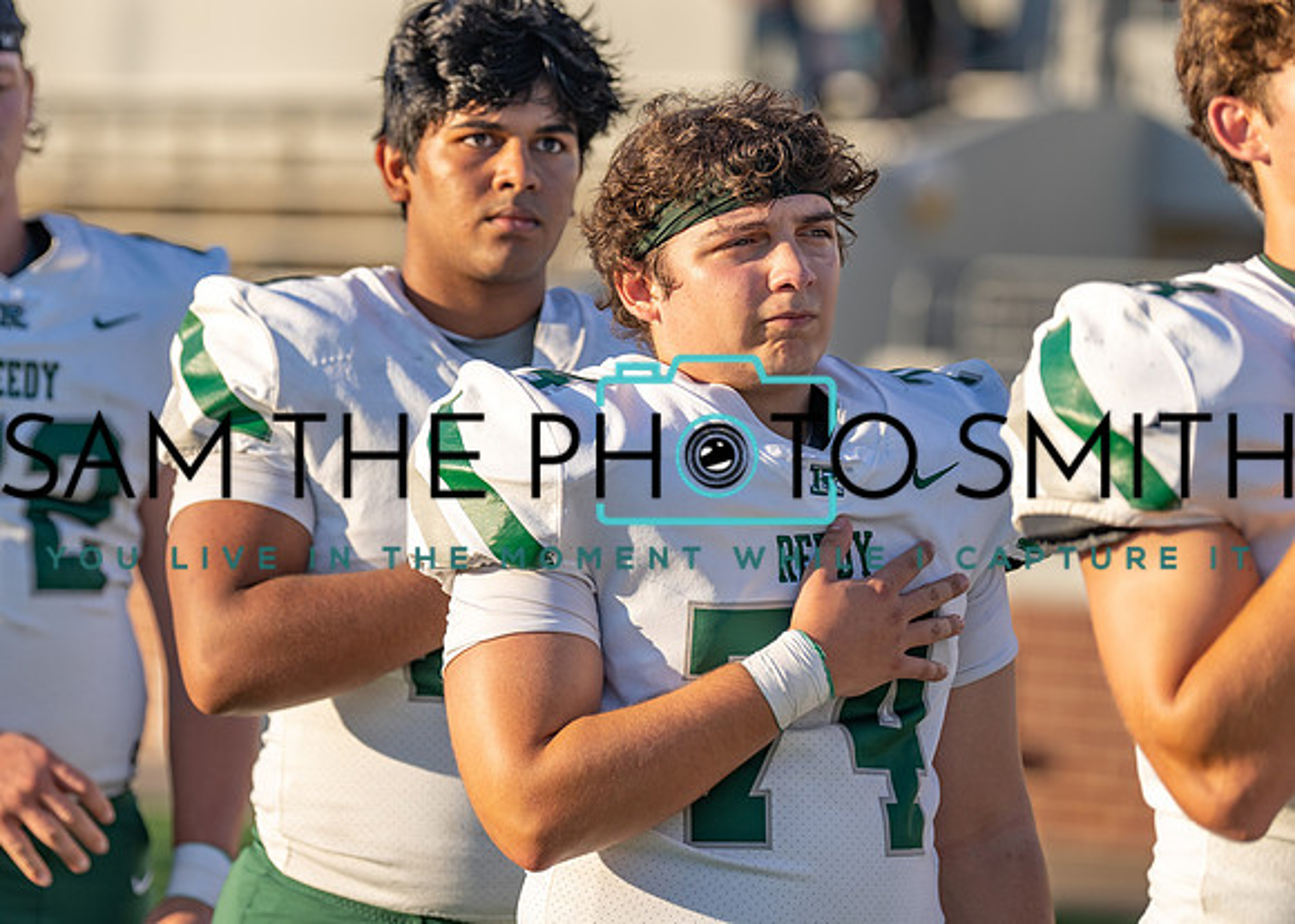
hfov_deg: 11.1
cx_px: 413
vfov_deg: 7.9
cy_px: 339
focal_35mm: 181
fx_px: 6664
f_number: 2.8
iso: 100
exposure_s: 1/1600
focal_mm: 136
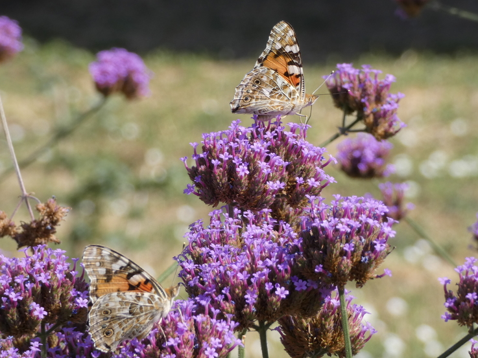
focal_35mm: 265
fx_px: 3660
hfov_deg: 7.5
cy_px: 203
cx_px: 221
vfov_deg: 5.6
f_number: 5.5
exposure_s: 1/100
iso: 80
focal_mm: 41.1
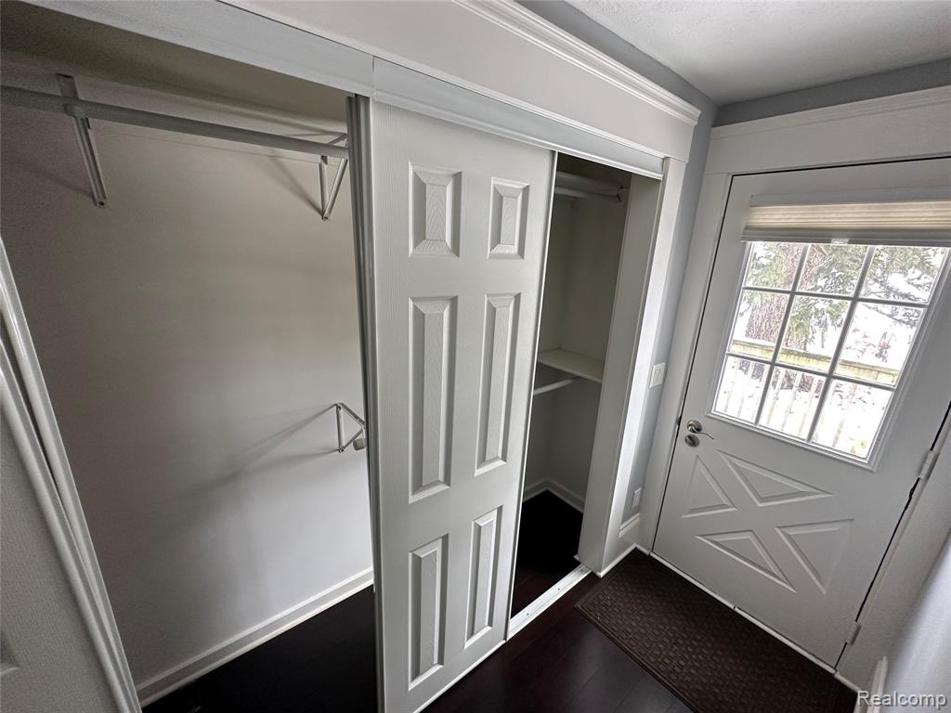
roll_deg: -2.4
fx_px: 385
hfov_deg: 102.1
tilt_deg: -17.2
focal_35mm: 14
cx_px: 476
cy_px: 356
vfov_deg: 85.7
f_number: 2.2
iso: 160
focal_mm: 2.22
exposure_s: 1/99
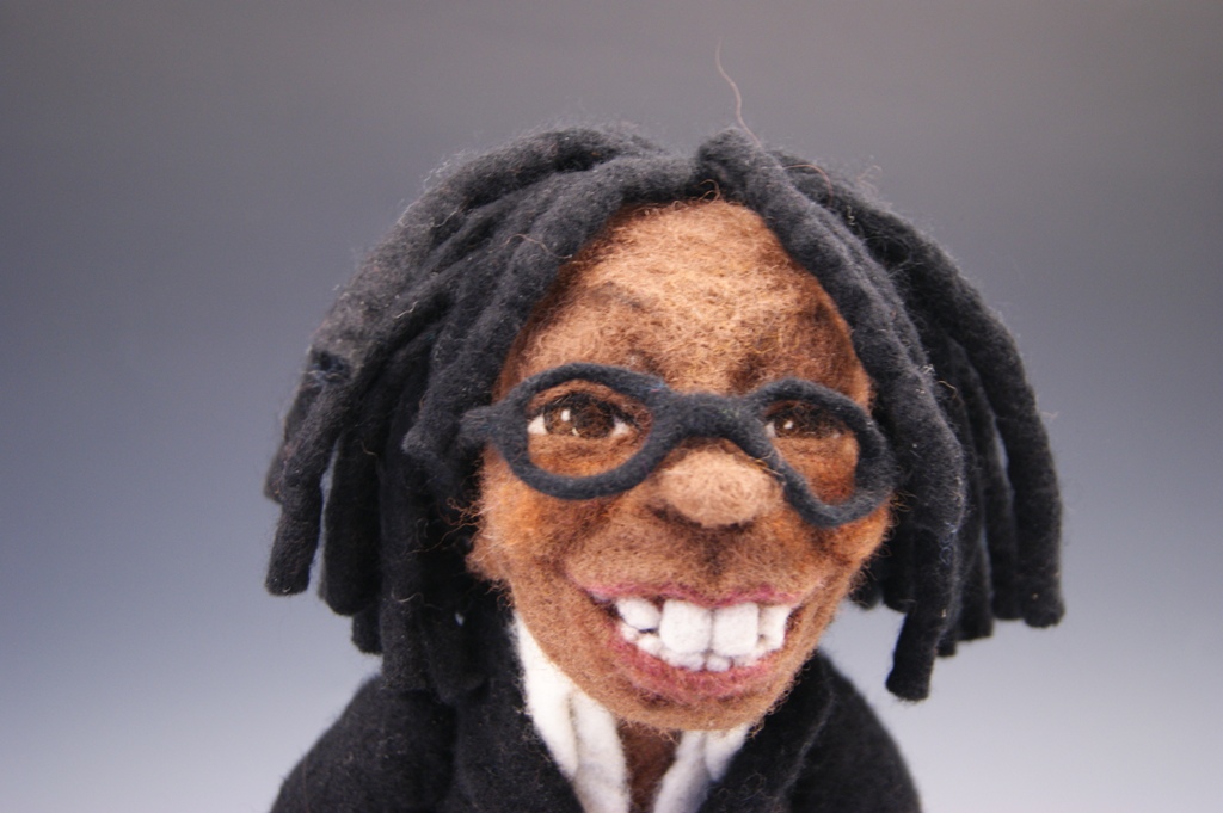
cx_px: 612
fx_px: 1527
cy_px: 406
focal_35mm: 45
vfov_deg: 29.8
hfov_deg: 43.6
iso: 400
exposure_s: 1/40
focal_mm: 30
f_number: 4.5
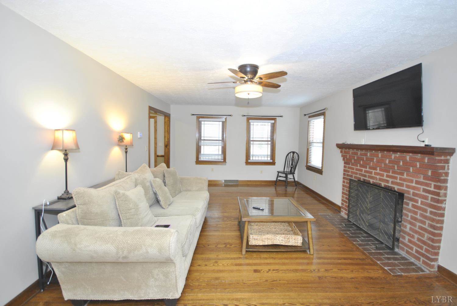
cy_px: 153
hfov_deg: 100.3
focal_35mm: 15
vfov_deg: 77.5
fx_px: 191
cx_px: 228
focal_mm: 10
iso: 400
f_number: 4
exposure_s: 1/15
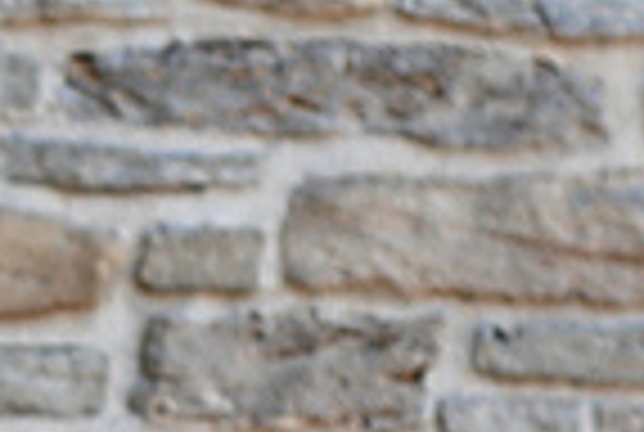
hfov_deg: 6.0
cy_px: 747
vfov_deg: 4.1
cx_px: -685
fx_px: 6005
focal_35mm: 335
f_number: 3.2
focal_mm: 50
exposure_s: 1/640
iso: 400
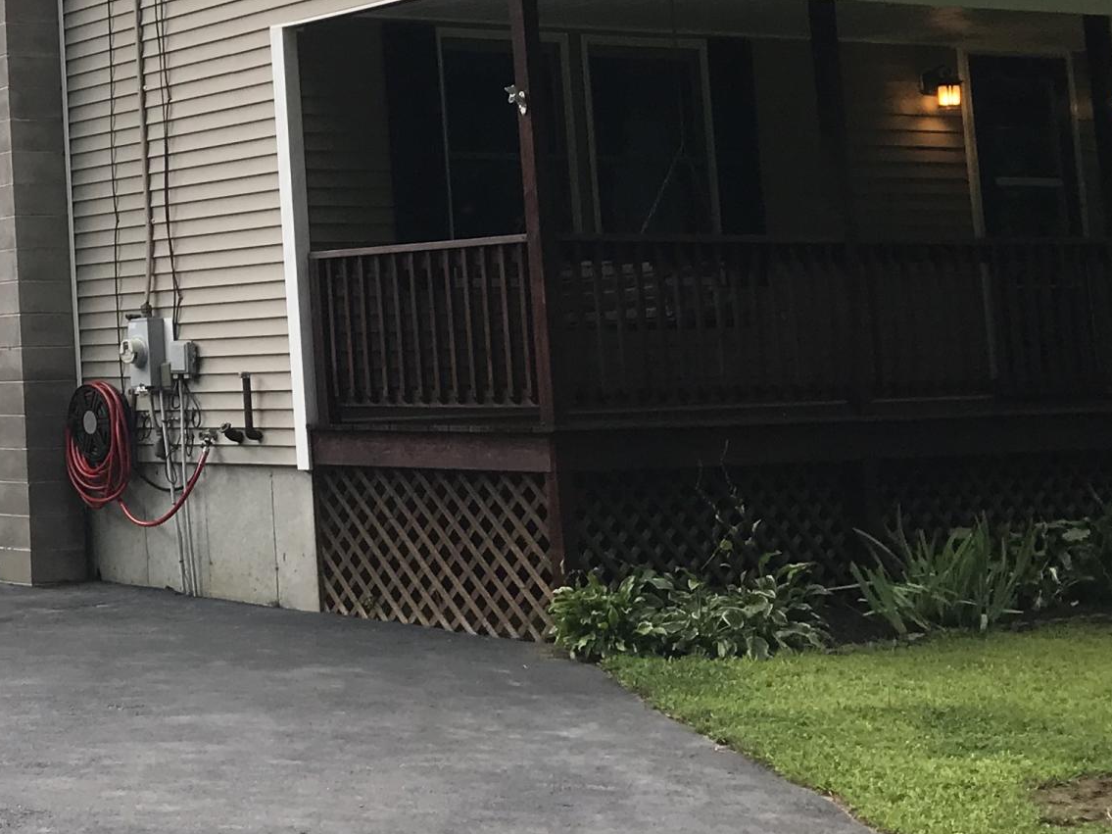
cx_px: -265
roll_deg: +0.6
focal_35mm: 74
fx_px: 2377
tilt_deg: +7.5
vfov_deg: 19.6
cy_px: 111
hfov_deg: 23.7
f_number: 1.8
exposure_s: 1/285
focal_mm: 3.99
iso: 20
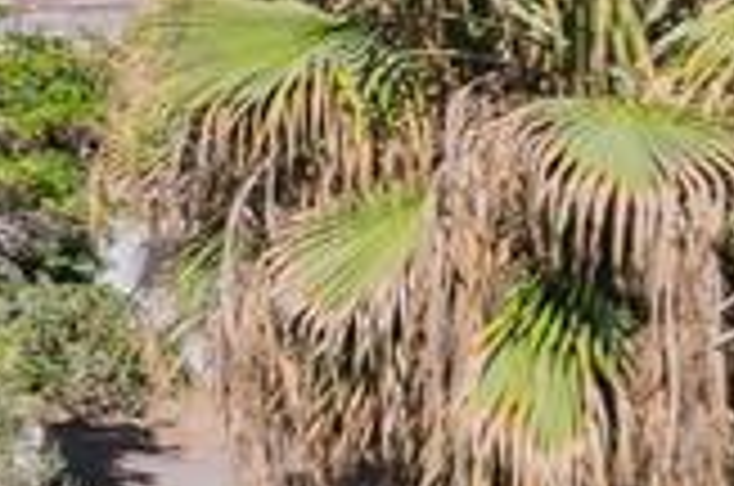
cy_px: 90
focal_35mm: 126
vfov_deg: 10.8
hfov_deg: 13.5
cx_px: -829
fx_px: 2564
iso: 100
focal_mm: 20
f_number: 5.6
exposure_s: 1/2000
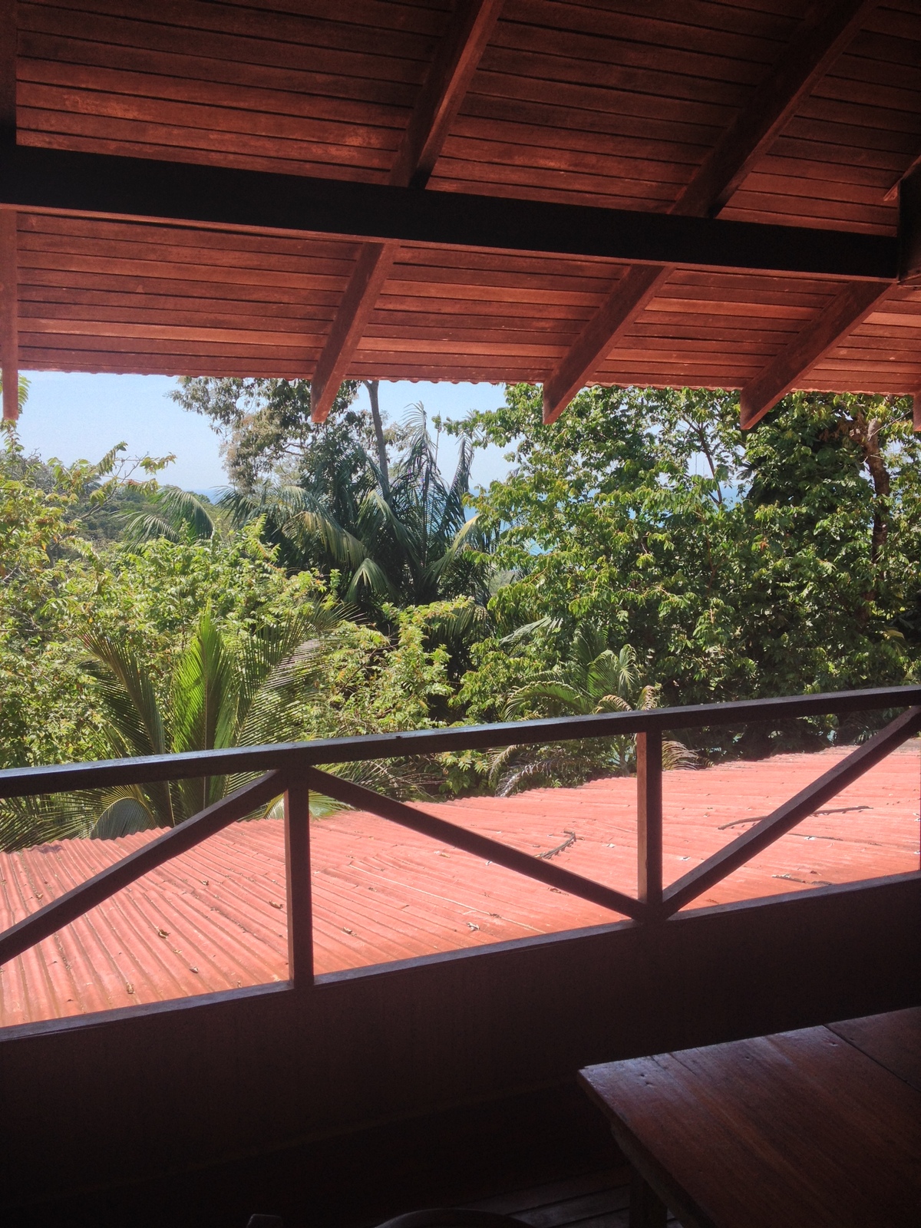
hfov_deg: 40.7
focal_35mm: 35
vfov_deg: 52.6
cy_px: 614
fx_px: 1242
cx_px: 460
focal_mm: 4.28
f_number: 2.4
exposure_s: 1/767
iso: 50
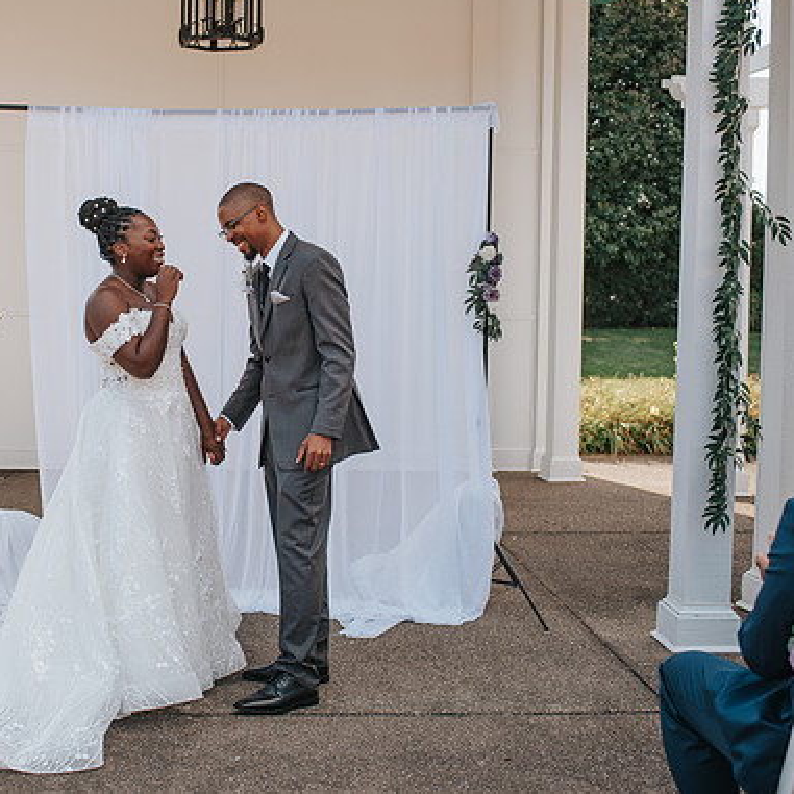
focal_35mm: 53
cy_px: 366
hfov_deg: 31.7
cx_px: 217
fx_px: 1375
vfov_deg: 32.2
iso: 100
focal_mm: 35
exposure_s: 1/1250
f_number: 2.8
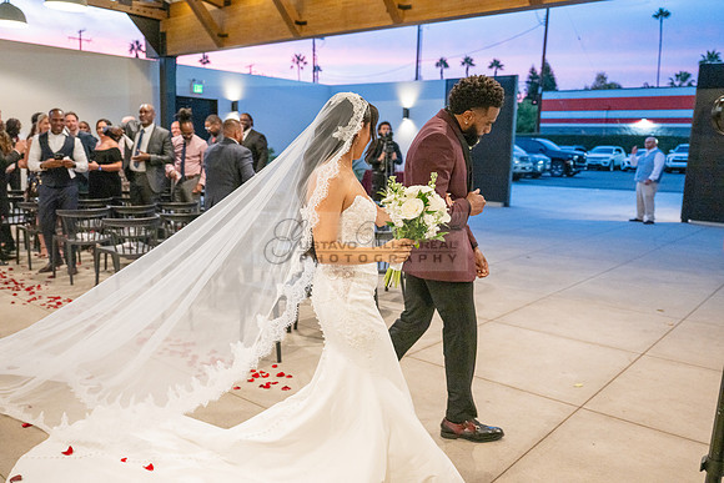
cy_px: 242
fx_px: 603
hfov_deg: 61.9
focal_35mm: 30
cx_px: 362
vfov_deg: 43.6
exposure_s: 1/200
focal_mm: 30
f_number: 3.5
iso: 1250
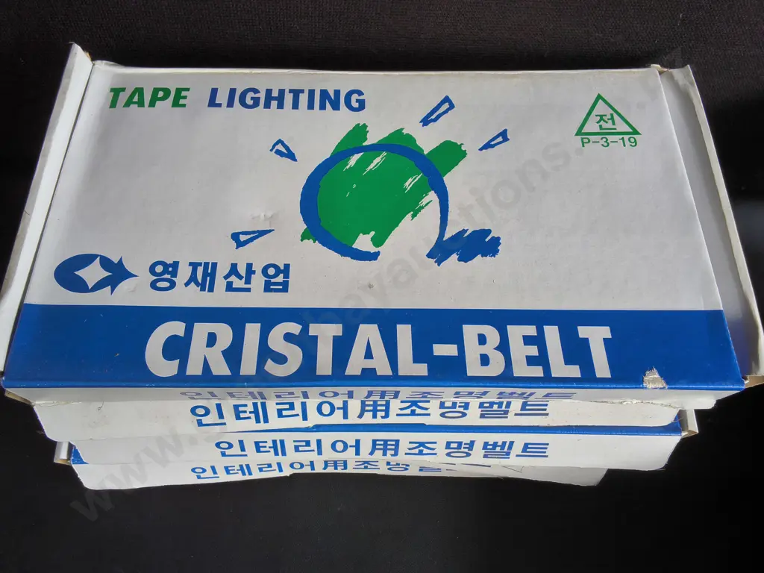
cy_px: 286
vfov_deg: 51.4
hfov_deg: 65.3
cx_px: 382
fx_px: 596
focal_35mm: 27
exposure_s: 1/100
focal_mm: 2.87
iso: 50
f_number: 2
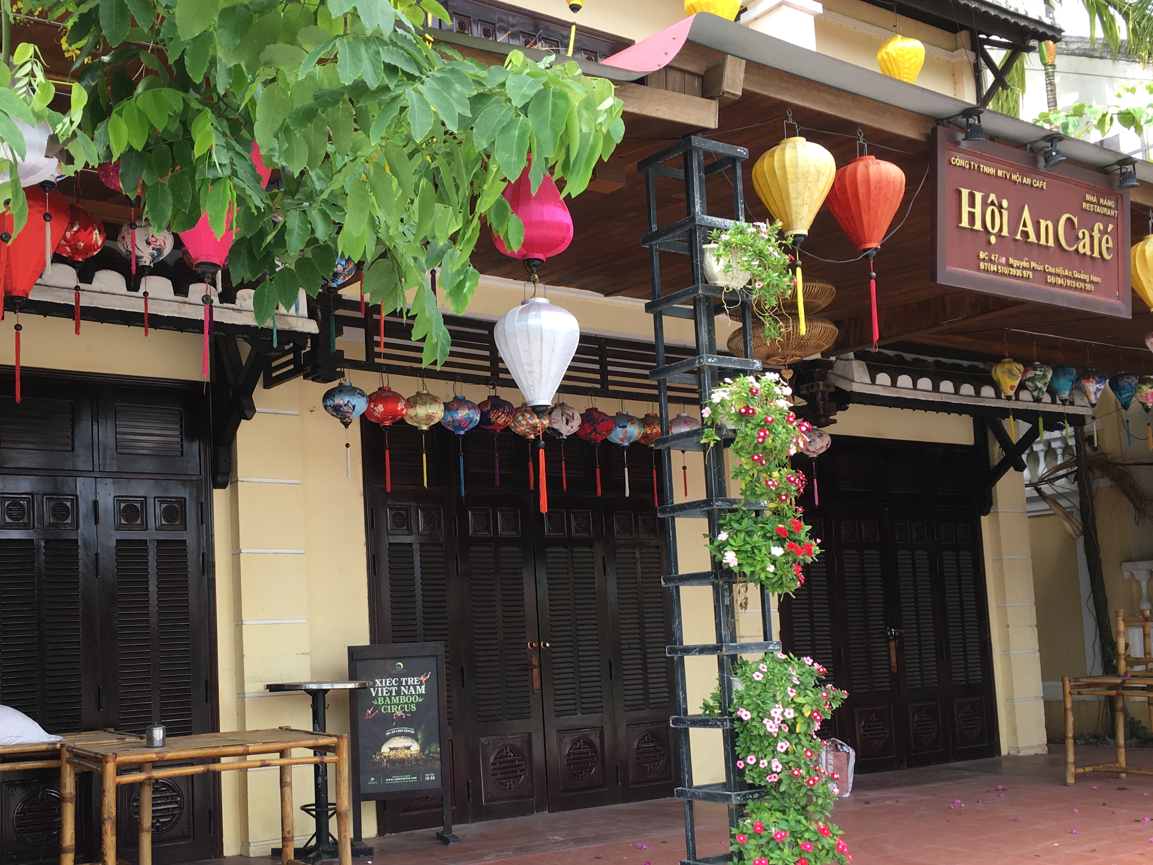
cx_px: 443
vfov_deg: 36.6
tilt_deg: +5.5
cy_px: 540
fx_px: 1299
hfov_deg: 47.5
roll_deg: +2.3
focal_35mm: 39
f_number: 2.2
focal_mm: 4.15
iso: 25
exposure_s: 1/202
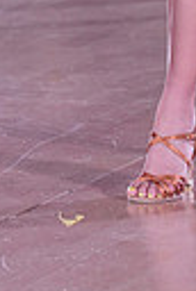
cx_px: 113
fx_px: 4516
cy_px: -314
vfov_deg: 3.7
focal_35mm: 556
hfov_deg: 2.5
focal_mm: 123
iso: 2000
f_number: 4
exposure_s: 1/400
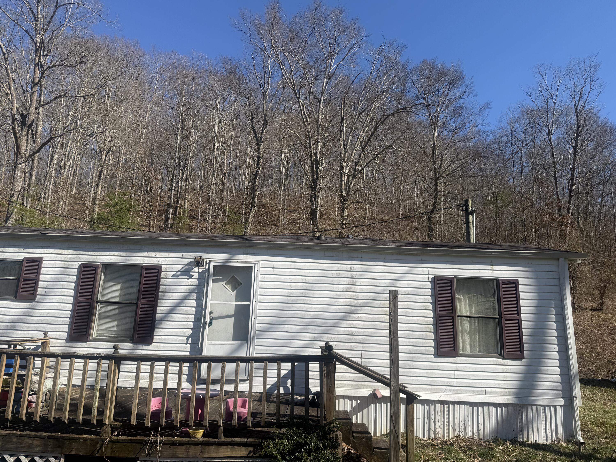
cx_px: 308
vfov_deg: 56.8
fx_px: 427
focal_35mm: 24
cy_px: 231
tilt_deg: +13.1
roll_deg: -2.5
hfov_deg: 71.6
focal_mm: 6.76
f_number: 1.78
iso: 80
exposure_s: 1/4167
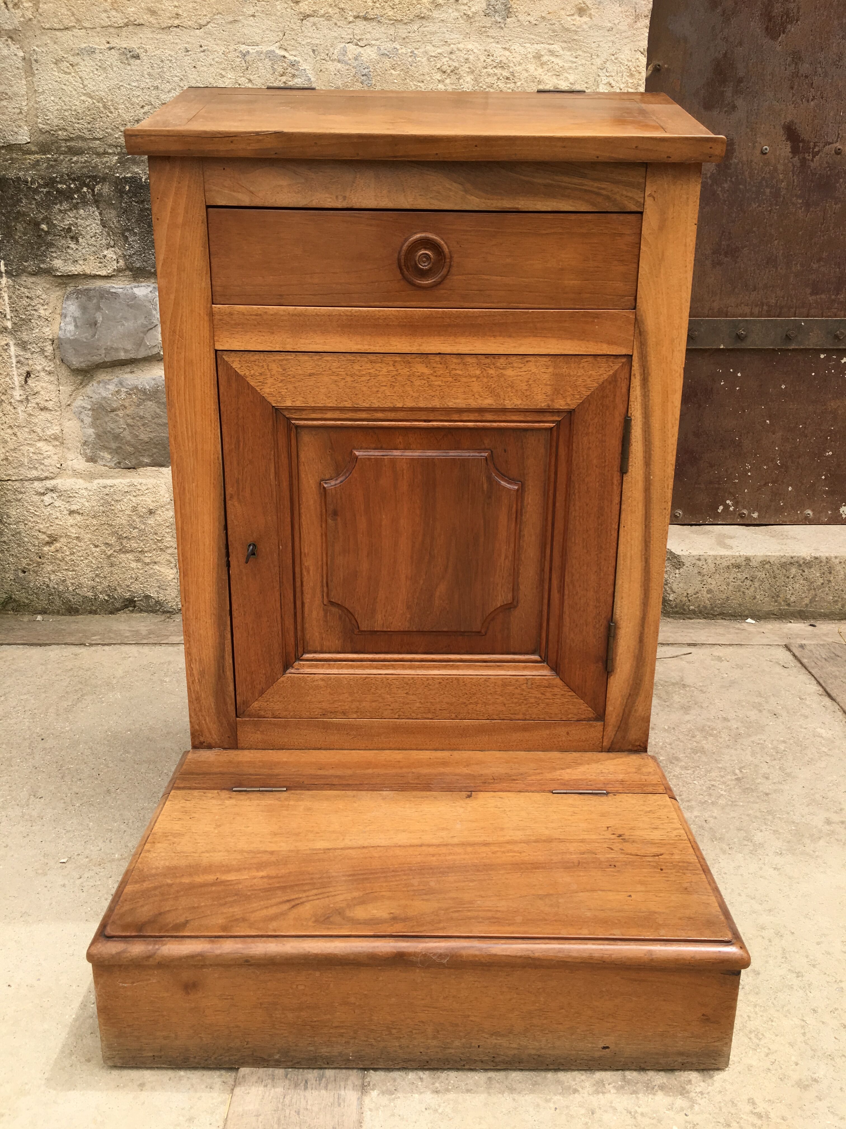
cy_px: 564
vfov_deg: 61.7
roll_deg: -0.5
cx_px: 423
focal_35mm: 29
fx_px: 945
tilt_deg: -15.8
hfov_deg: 48.2
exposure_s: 1/561
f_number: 2.2
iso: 25
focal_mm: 4.15
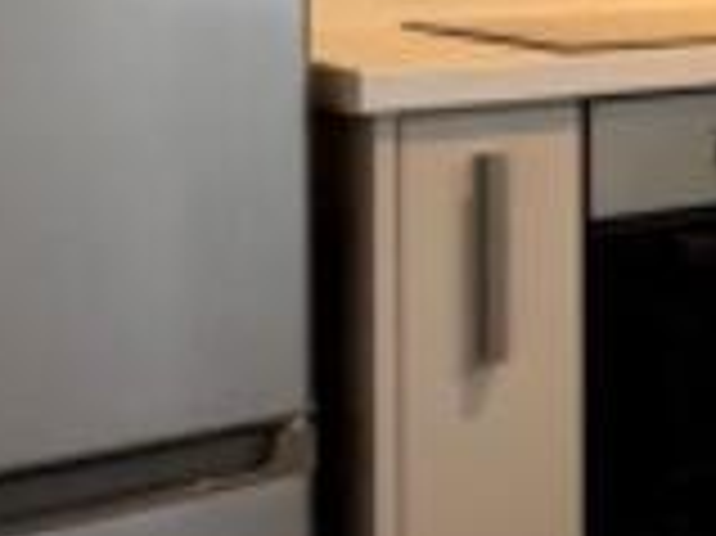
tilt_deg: -0.7
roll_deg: +0.0
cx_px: 1626
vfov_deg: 15.7
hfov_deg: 15.1
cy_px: -117
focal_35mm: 90
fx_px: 1860
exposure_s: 1/50
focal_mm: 2.22
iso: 160
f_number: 2.2
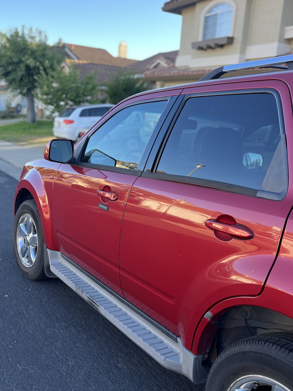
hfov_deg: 40.6
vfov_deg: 52.5
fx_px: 395
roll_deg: -2.7
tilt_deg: -16.3
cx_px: 127
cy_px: 216
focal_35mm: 35
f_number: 1.6
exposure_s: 1/214
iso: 40
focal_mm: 5.1
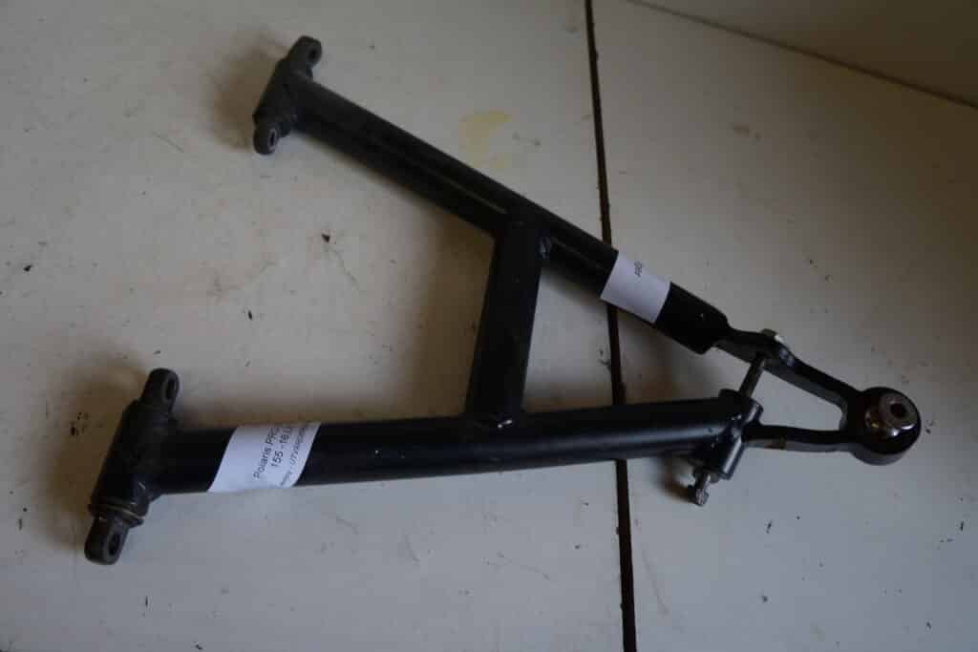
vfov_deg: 47.9
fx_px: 734
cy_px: 326
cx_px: 489
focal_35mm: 27
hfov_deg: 67.4
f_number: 3.5
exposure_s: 1/60
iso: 100
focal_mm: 18
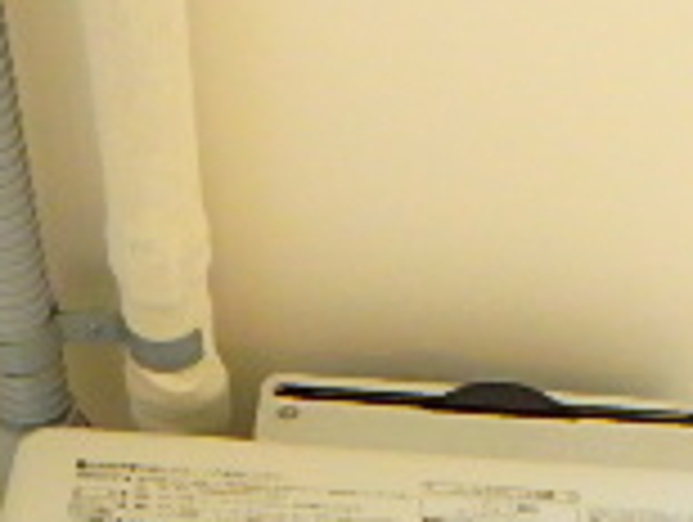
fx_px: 1744
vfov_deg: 15.1
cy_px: 886
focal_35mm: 87
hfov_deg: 22.5
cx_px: 392
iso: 500
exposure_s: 1/30
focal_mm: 3.7
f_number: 3.5
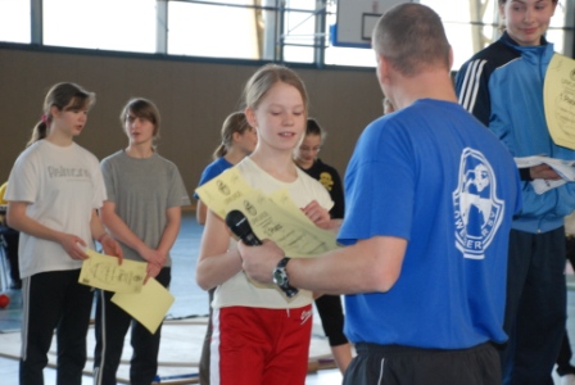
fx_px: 1679
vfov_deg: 13.1
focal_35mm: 105
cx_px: 288
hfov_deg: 19.4
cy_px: 192
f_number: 5.6
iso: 640
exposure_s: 1/60
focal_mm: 70
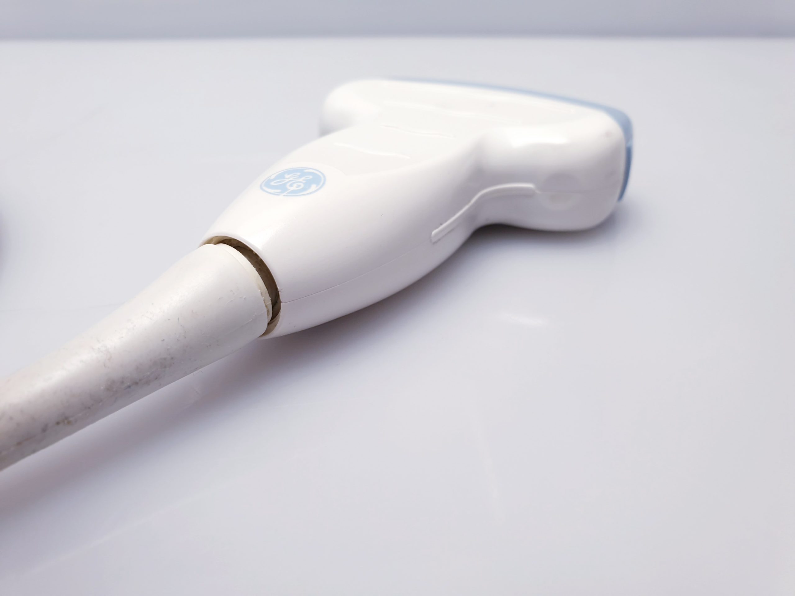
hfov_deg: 67.3
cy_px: 298
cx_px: 398
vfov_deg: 53.1
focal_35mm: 26
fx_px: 597
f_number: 2.4
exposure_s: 1/50
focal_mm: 4.3
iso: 50
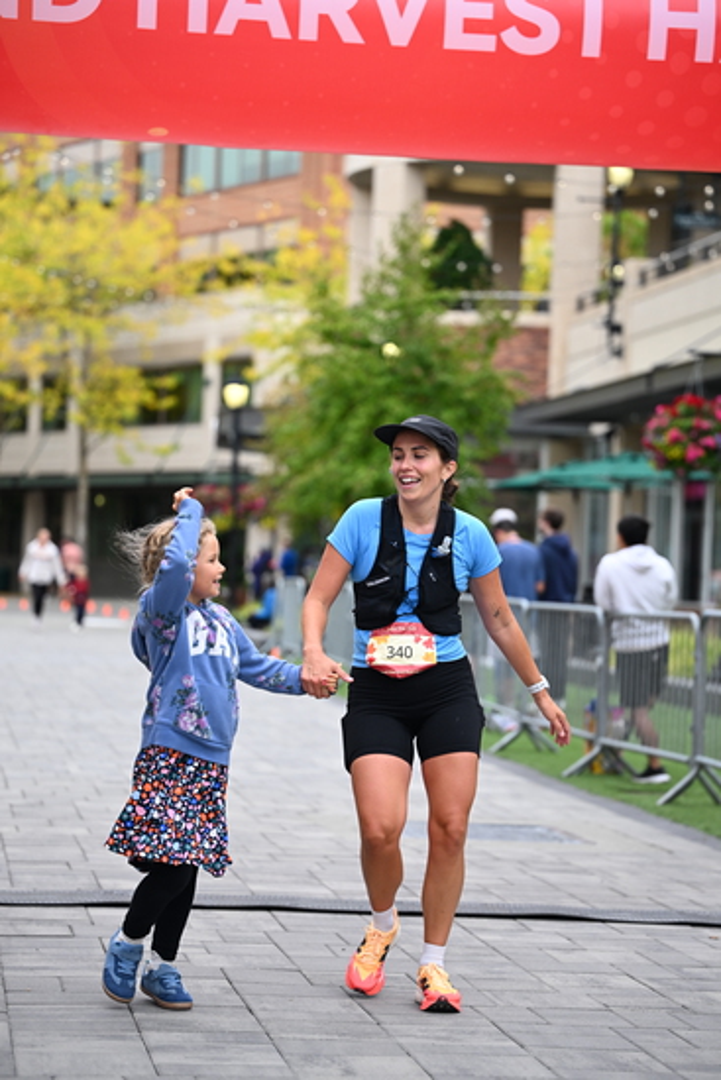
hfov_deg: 14.4
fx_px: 2852
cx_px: 360
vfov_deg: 21.5
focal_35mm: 95
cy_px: 540
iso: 640
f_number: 2.8
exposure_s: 1/2000
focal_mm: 95
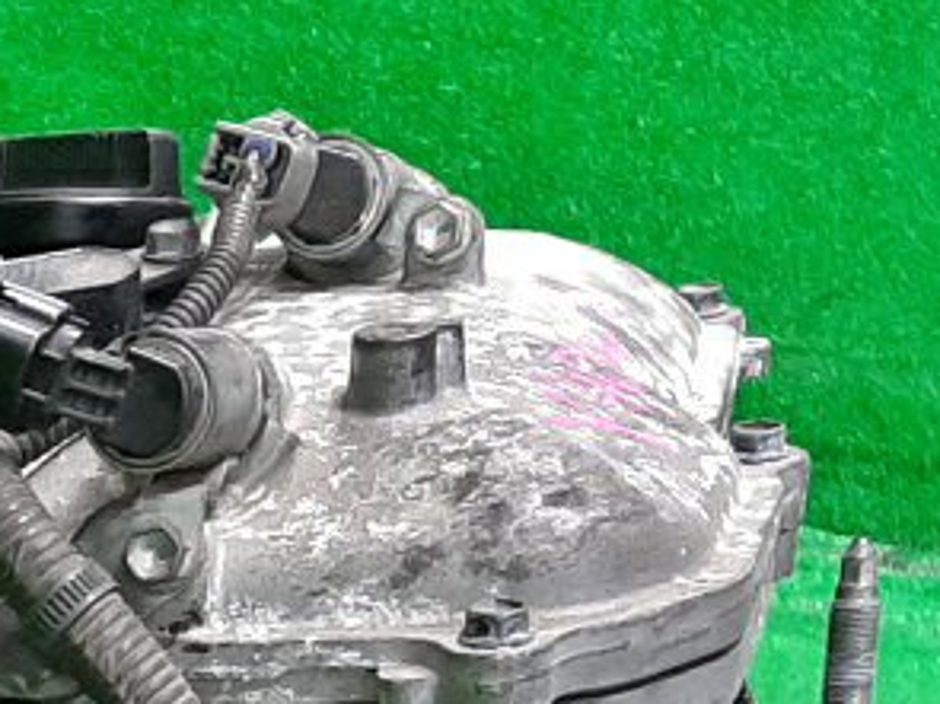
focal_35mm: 127
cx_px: -746
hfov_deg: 13.9
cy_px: 1507
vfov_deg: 10.5
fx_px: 3447
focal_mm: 3.93
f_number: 1.7
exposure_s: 1/50
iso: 174
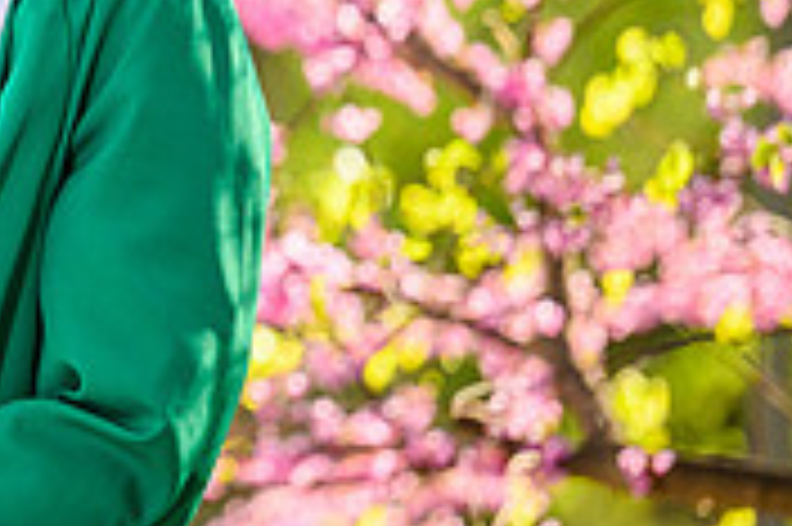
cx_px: -373
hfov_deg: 3.4
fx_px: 13451
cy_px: -85
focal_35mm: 612
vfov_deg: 2.2
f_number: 2.8
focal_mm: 160
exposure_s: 1/400
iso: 100
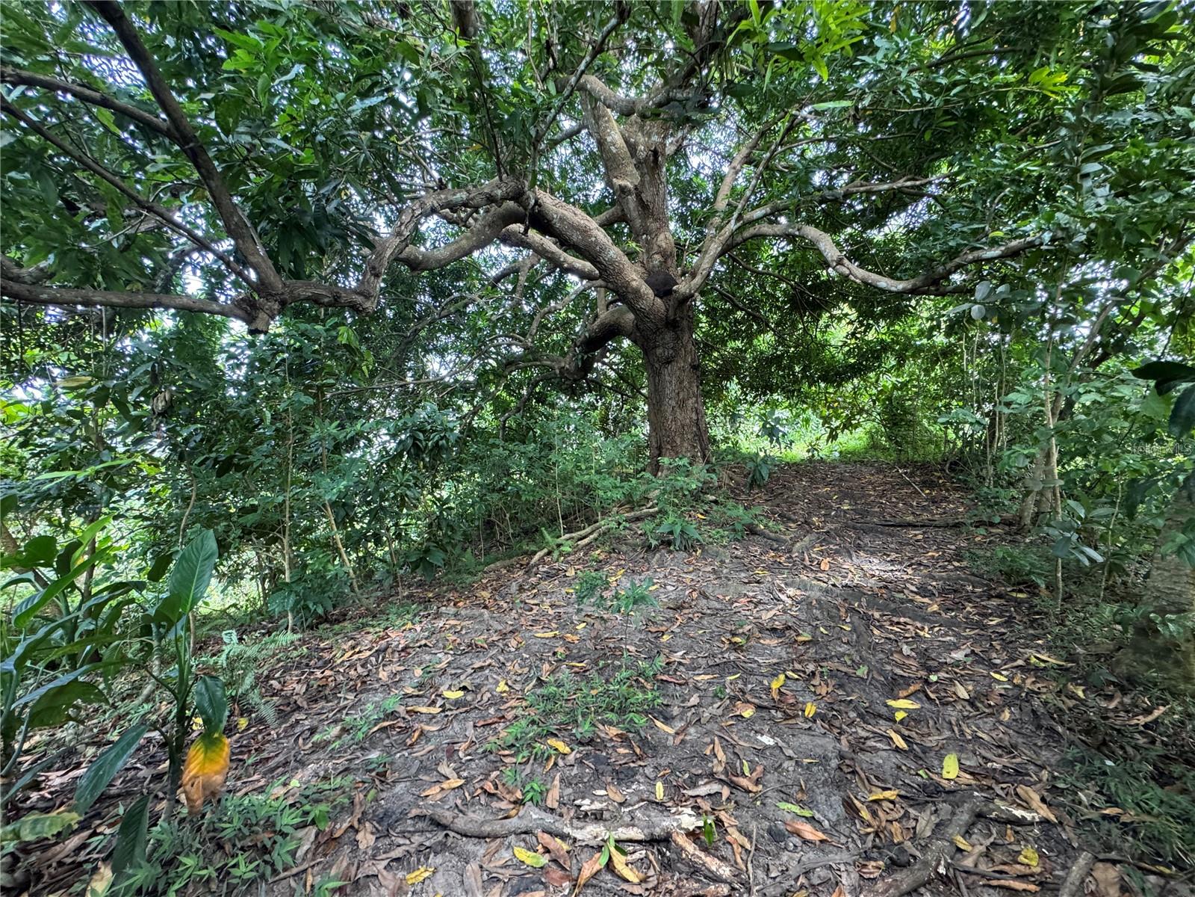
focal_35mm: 14
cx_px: 598
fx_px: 483
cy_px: 448
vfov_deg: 85.7
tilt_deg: +2.0
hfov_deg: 102.1
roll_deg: -1.9
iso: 320
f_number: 2.2
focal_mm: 2.22
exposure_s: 1/99
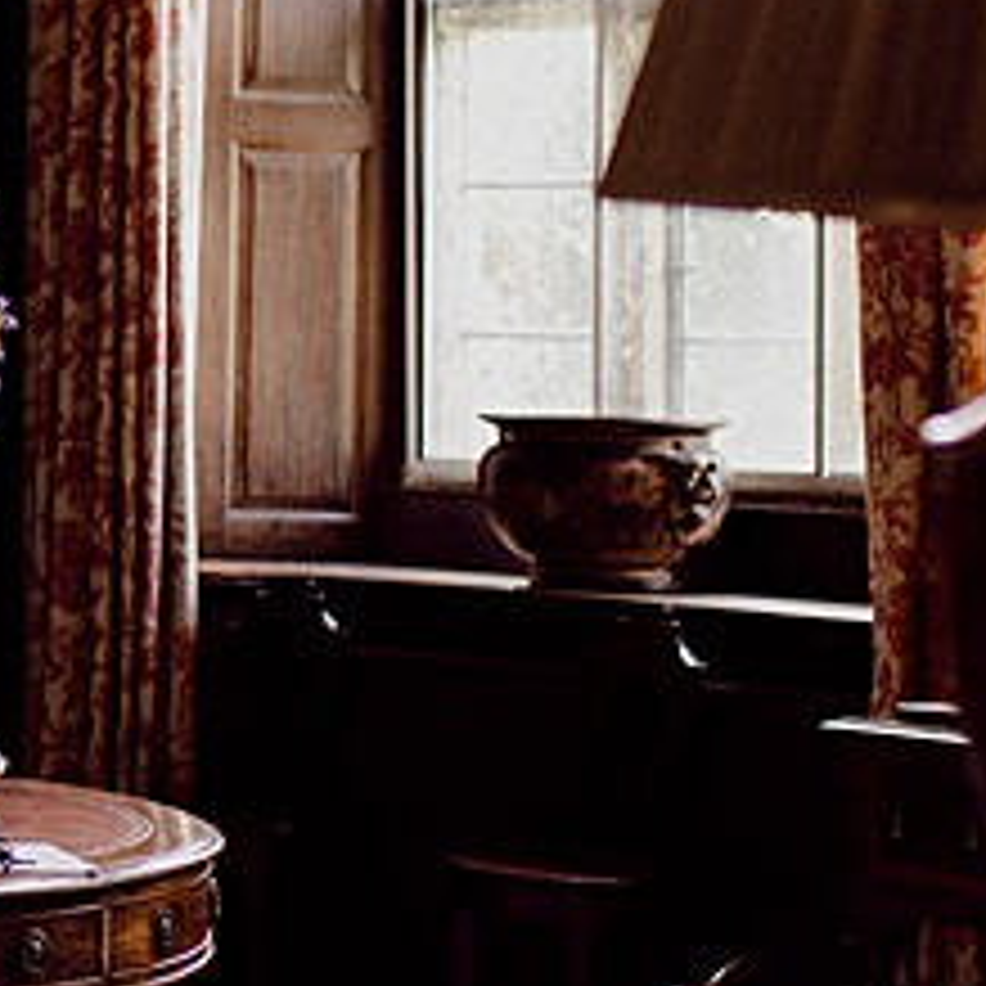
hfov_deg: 11.9
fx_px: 4383
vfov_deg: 12.8
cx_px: -770
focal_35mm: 136
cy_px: 281
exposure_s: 1/100
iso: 200
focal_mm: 35
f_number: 2.5
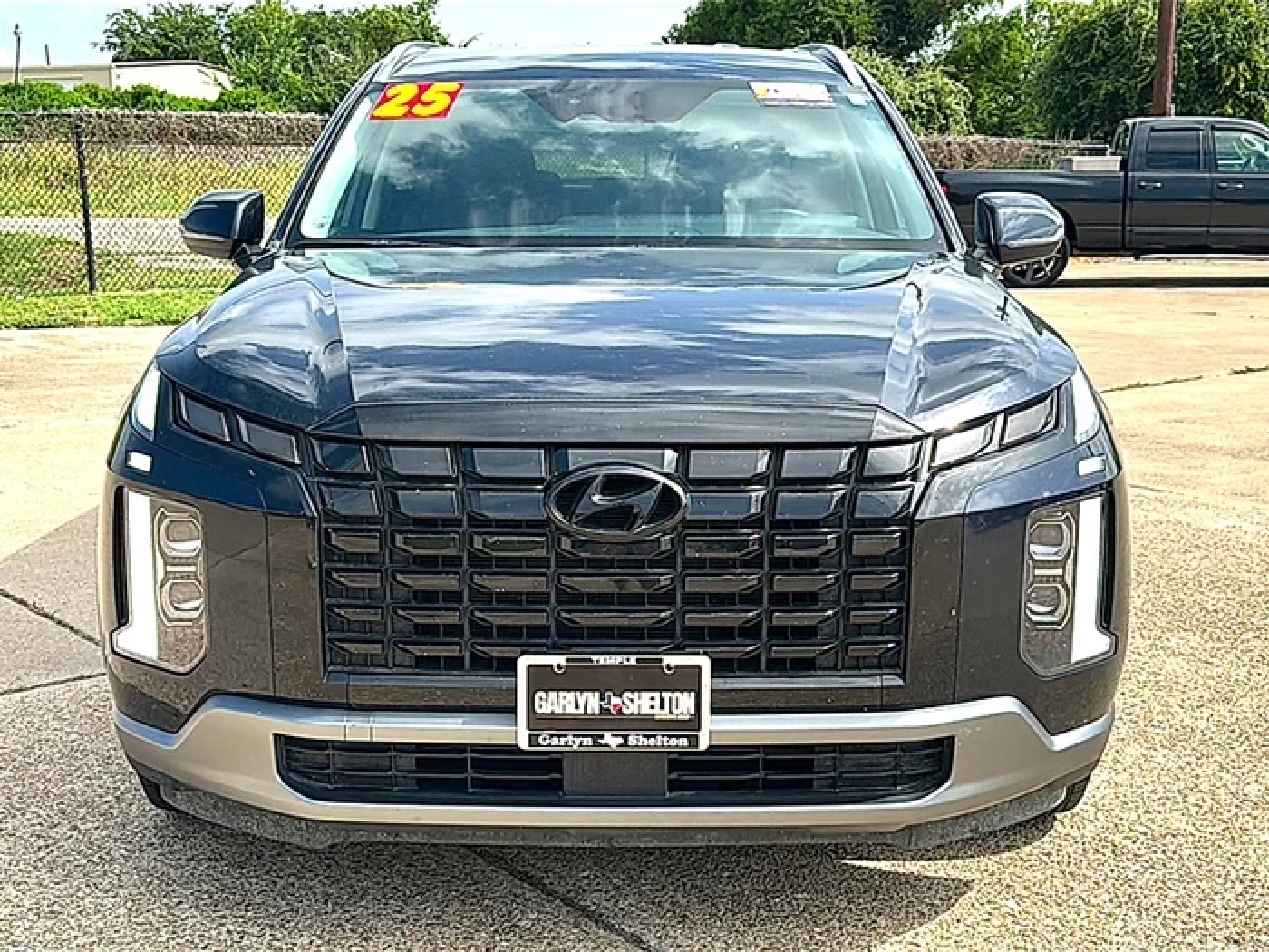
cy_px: 476
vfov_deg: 37.7
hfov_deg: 49.0
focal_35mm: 38
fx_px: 1393
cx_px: 634
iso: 80
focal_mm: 6.86
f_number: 1.78
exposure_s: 1/3745
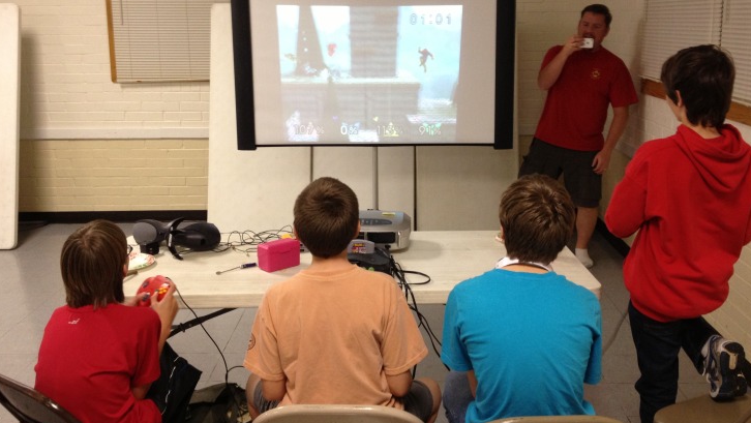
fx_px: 837
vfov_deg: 28.3
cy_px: 161
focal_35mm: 42
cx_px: 391
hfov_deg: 48.3
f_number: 2.4
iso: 125
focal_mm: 4.28
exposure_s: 1/20
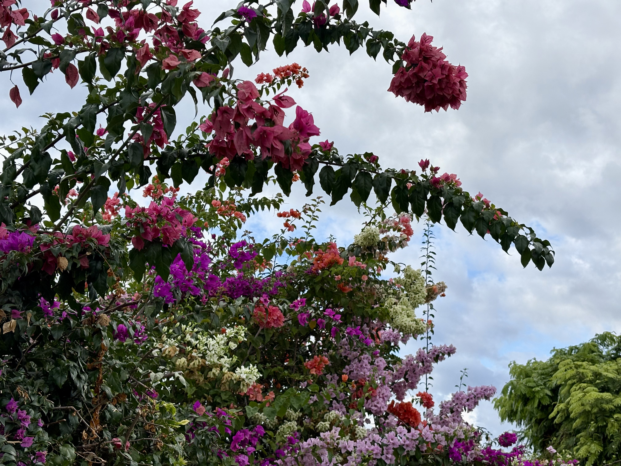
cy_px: 233
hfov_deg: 36.8
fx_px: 933
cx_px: 310
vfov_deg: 28.0
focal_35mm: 52
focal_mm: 5.96
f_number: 1.6
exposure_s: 1/851
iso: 32
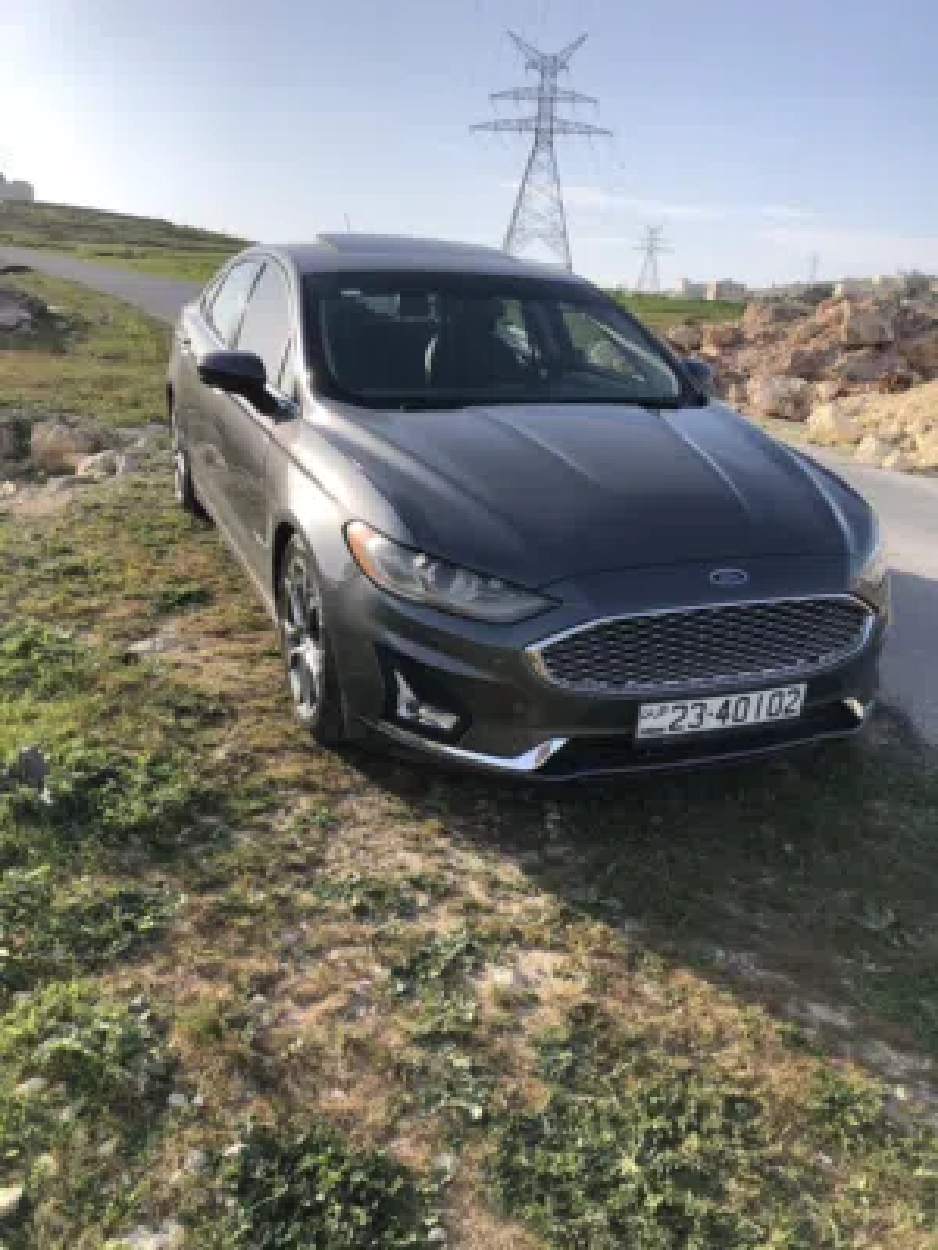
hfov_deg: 49.7
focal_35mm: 28
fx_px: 1012
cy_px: 625
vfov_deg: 63.4
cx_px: 469
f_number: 1.8
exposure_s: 1/1548
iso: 20
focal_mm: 3.99
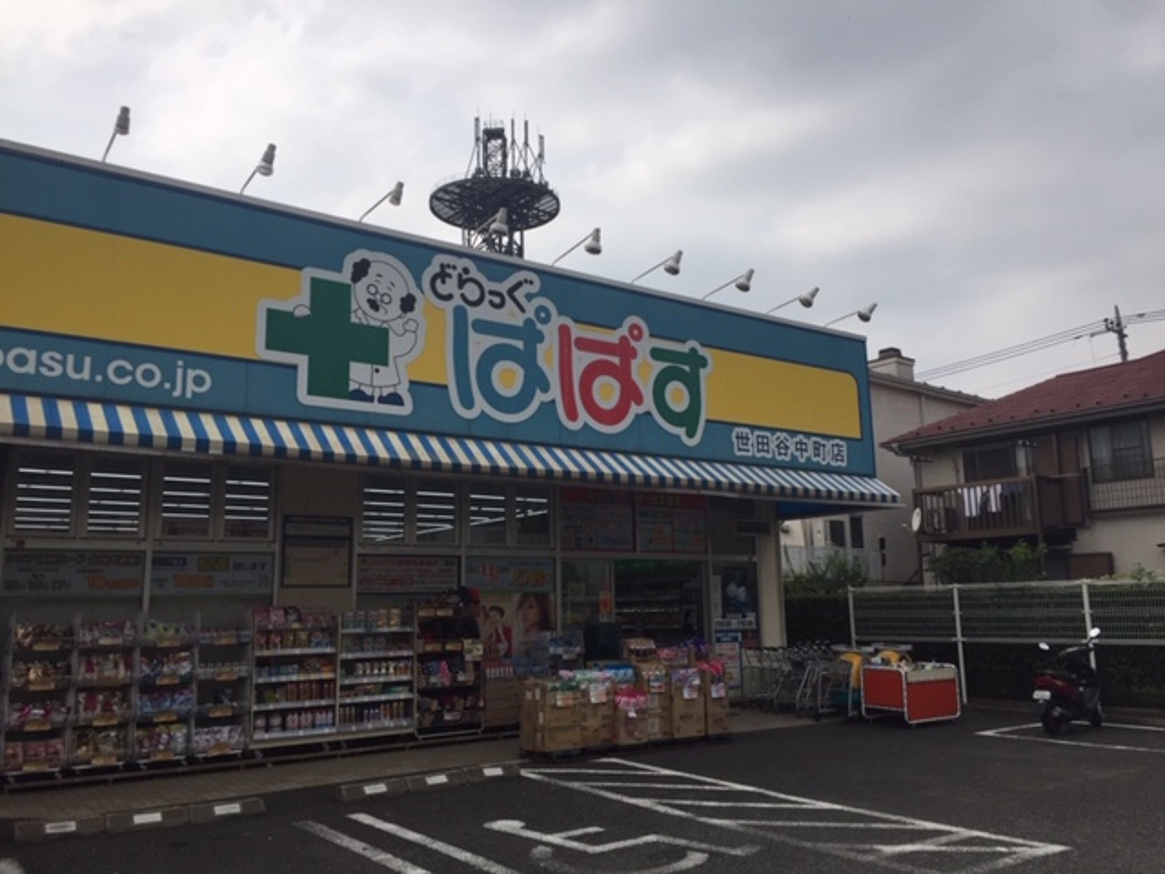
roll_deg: +0.1
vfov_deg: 48.2
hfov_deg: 61.7
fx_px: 976
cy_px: 437
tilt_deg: +12.5
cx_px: 582
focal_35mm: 29
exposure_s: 1/3597
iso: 32
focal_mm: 4.15
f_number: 2.2
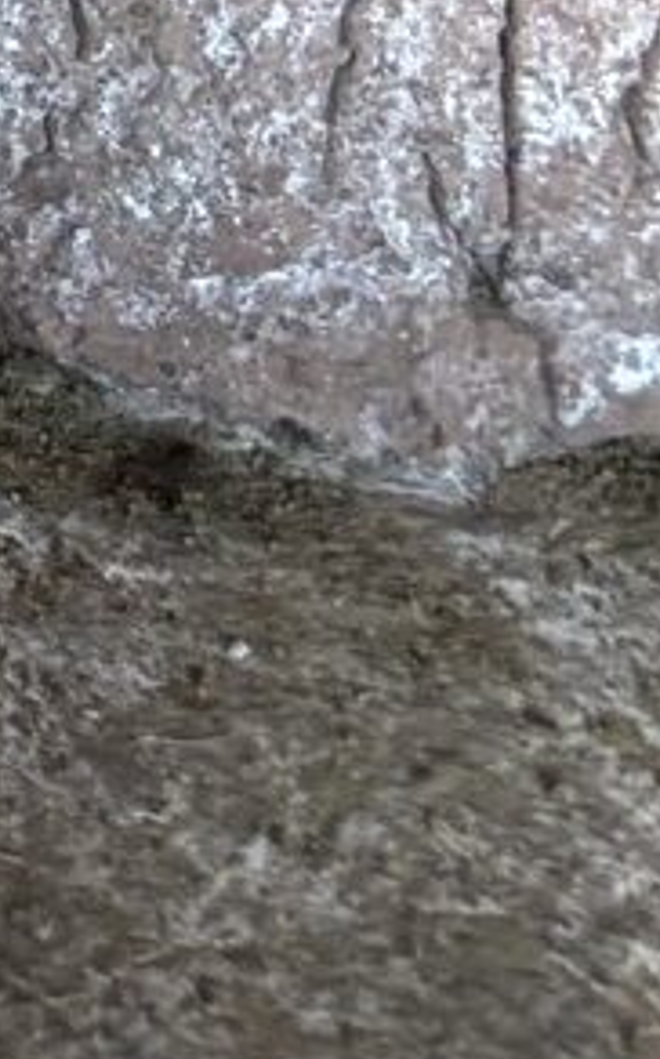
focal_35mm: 189
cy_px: -1991
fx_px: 5450
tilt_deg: -26.1
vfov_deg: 9.2
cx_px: -1708
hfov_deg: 6.1
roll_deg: -5.6
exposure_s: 1/79
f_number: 1.6
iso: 125
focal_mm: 5.96
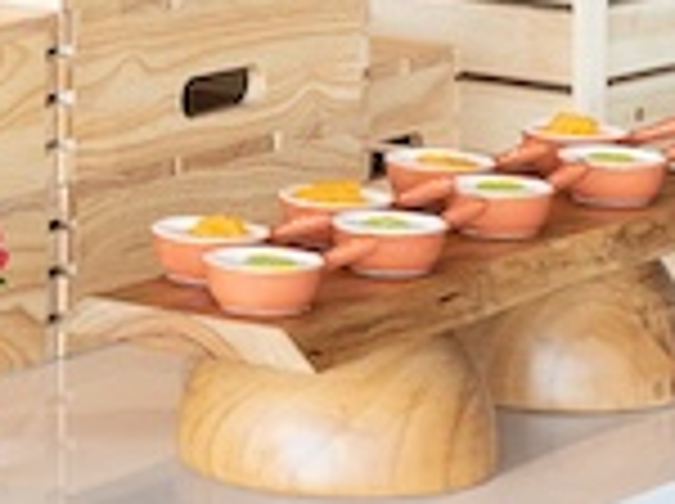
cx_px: -531
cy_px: -592
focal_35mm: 270
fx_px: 5256
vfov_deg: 5.4
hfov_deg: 7.2
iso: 320
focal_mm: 35
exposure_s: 1/15
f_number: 8
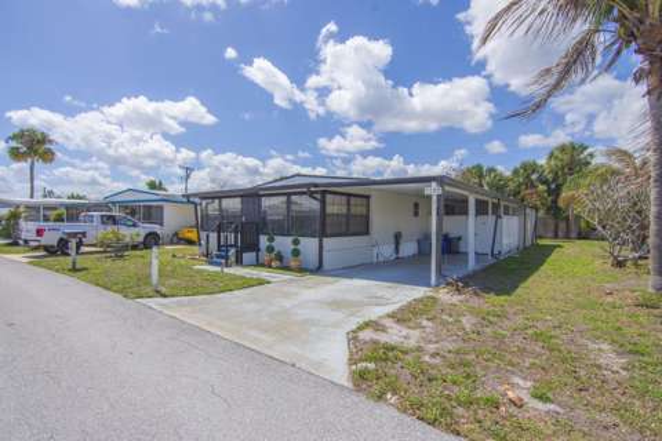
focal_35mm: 16
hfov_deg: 95.0
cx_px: 331
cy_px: 220
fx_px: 303
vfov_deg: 72.1
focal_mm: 11
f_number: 8
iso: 140
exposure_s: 1/500
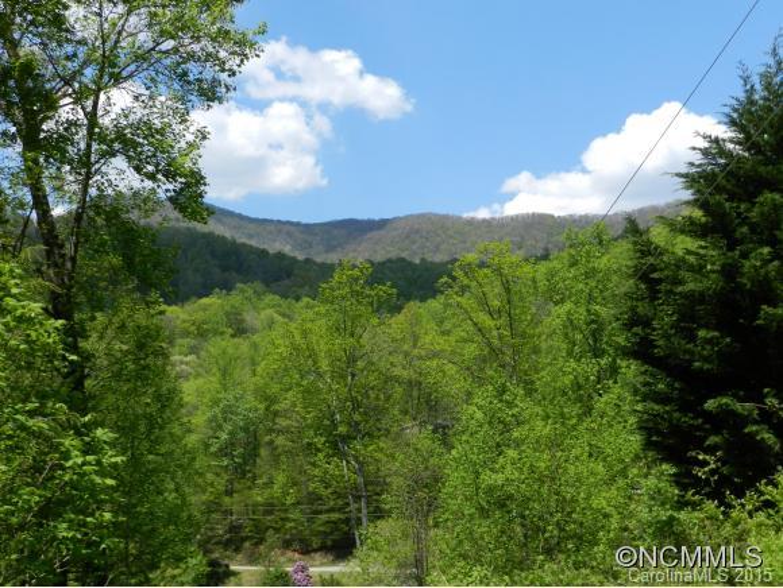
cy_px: 294
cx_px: 392
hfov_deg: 48.9
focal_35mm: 38
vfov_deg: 37.8
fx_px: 860
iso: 160
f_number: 4
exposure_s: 1/1000
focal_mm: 6.7
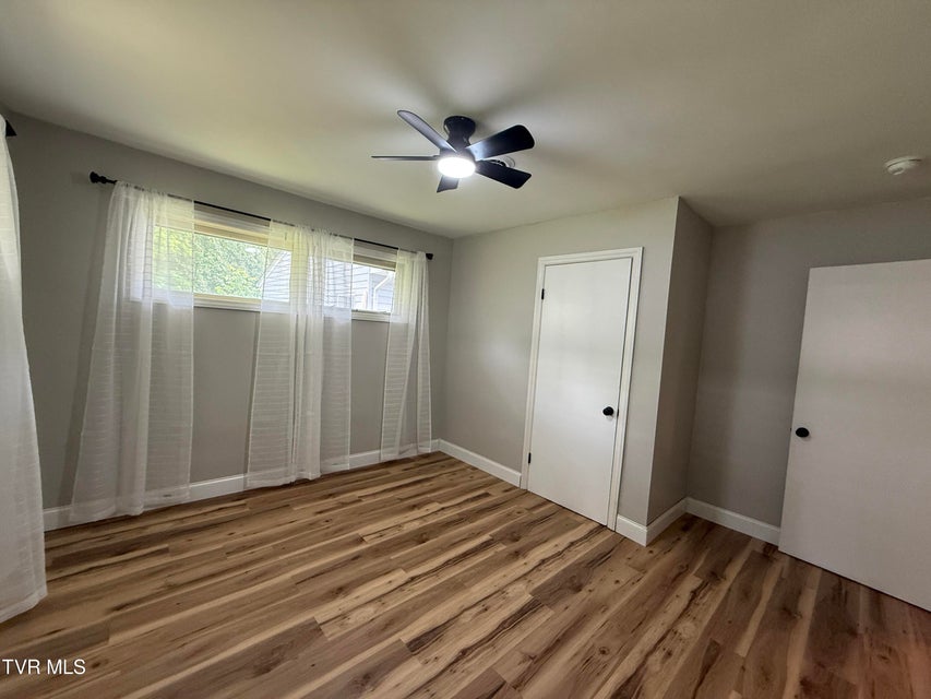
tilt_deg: -2.4
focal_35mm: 14
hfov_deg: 102.1
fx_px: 377
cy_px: 350
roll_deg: -4.9
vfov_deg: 85.7
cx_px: 466
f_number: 2.2
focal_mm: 2.22
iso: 320
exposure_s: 1/99
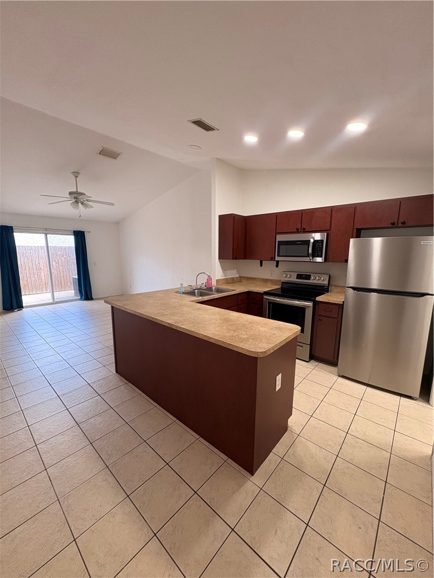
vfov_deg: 102.1
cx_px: 217
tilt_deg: -9.5
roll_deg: +0.2
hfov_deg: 85.7
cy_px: 289
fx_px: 234
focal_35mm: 14
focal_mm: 2.22
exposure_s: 1/60
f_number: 2.2
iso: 200
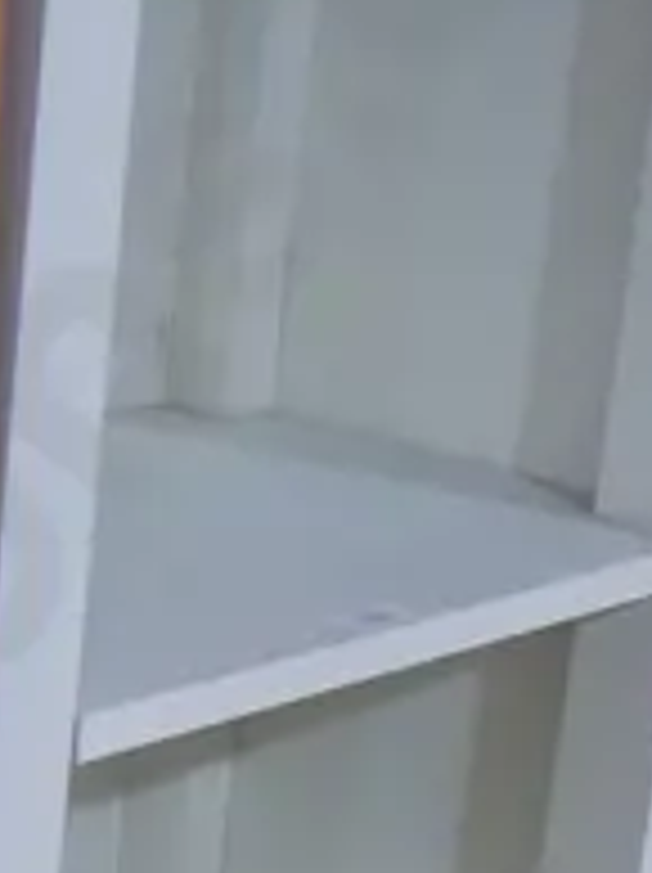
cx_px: -450
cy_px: 1102
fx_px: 3725
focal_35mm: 148
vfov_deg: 13.0
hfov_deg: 9.6
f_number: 3.5
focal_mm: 14
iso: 1250
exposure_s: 1/60
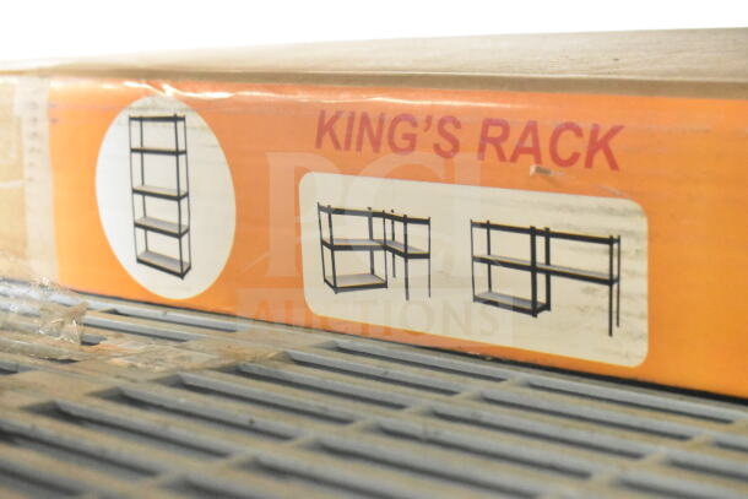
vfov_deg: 18.2
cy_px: 250
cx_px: 374
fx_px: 1559
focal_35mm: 75
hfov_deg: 27.0
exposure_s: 1/80
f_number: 5.6
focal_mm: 50
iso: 16000
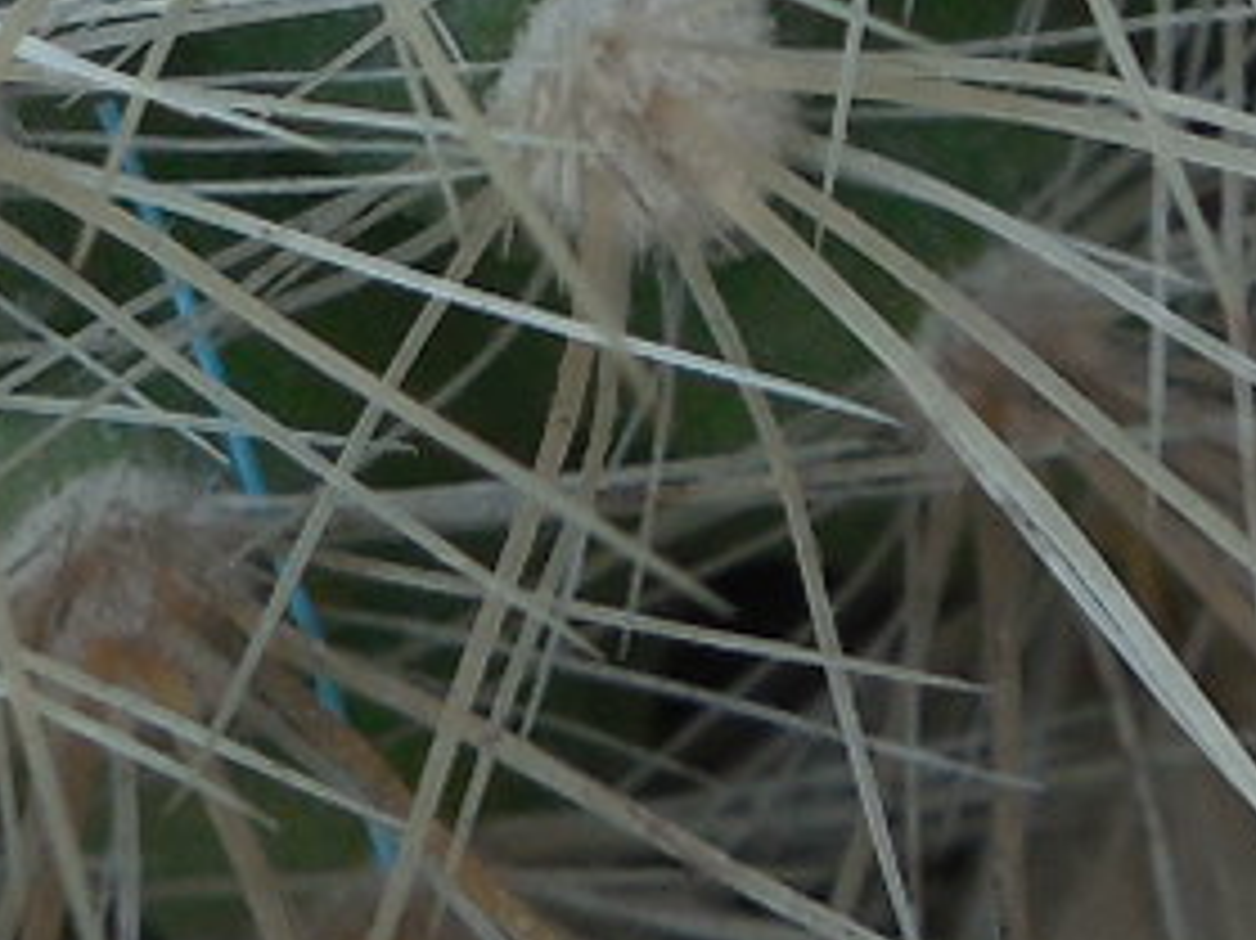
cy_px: -837
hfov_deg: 11.0
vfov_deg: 8.0
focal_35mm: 178
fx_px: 6456
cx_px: 122
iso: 125
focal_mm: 5.6
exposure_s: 1/250
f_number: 3.6
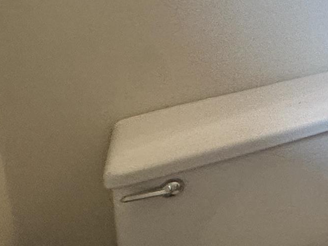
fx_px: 625
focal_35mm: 66
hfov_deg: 16.8
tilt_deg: -5.3
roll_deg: -1.8
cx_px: 727
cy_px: -131
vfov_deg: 19.2
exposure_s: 1/120
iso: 160
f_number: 2.2
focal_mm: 2.22
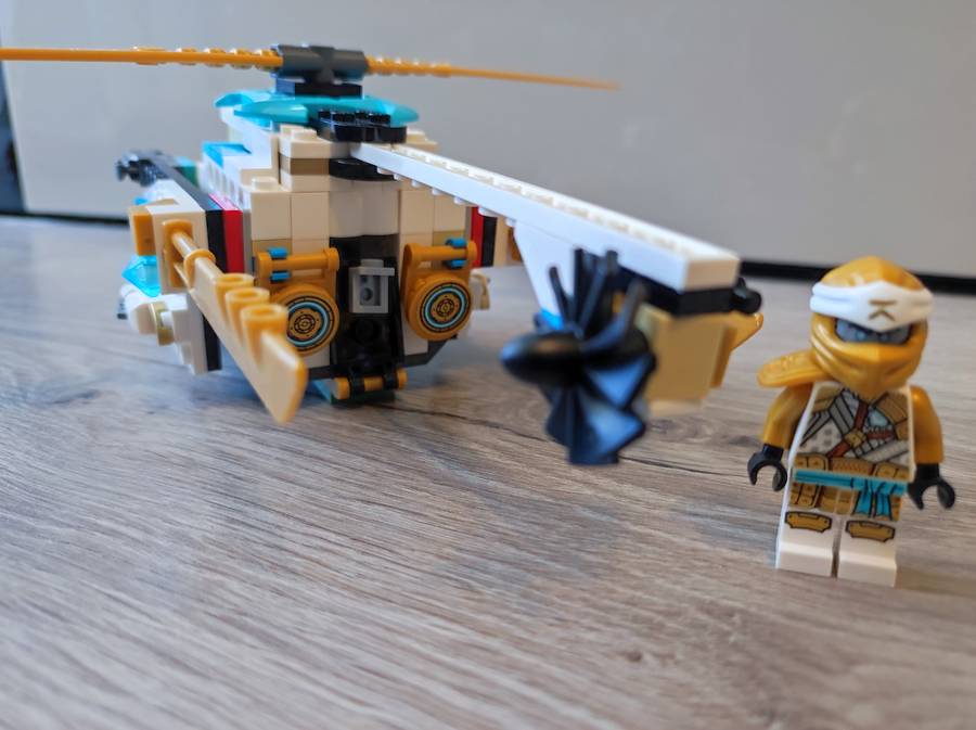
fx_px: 704
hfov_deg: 69.4
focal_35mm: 25
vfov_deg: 54.8
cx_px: 488
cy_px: 365
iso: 881
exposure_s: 1/33
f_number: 1.79
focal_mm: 4.7
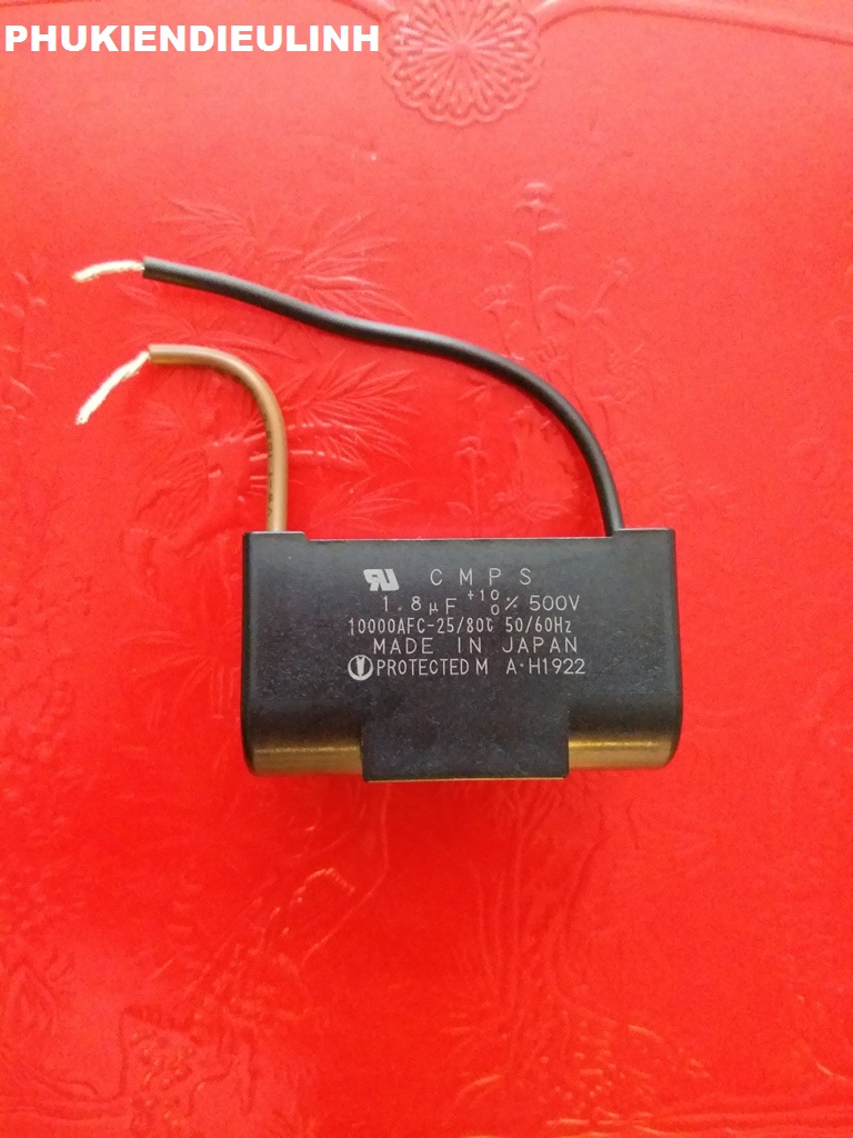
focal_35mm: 27
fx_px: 887
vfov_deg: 65.3
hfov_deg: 51.4
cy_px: 569
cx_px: 426
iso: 800
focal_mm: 3.7
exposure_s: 1/9
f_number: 1.9
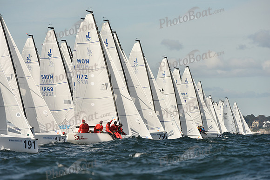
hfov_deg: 5.2
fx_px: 3001
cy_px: 90
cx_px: 135
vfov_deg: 3.4
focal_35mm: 400
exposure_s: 1/1600
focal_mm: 400
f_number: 8
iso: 400
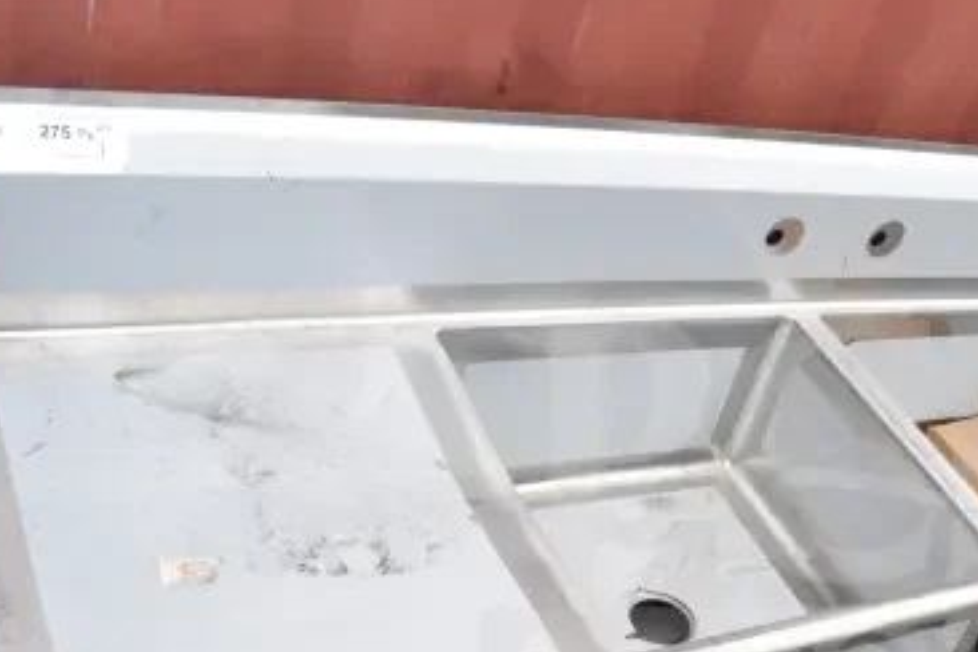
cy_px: 522
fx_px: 1222
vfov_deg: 29.2
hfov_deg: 41.8
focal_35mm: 45
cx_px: 778
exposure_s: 1/1000
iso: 6400
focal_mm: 18
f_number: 16
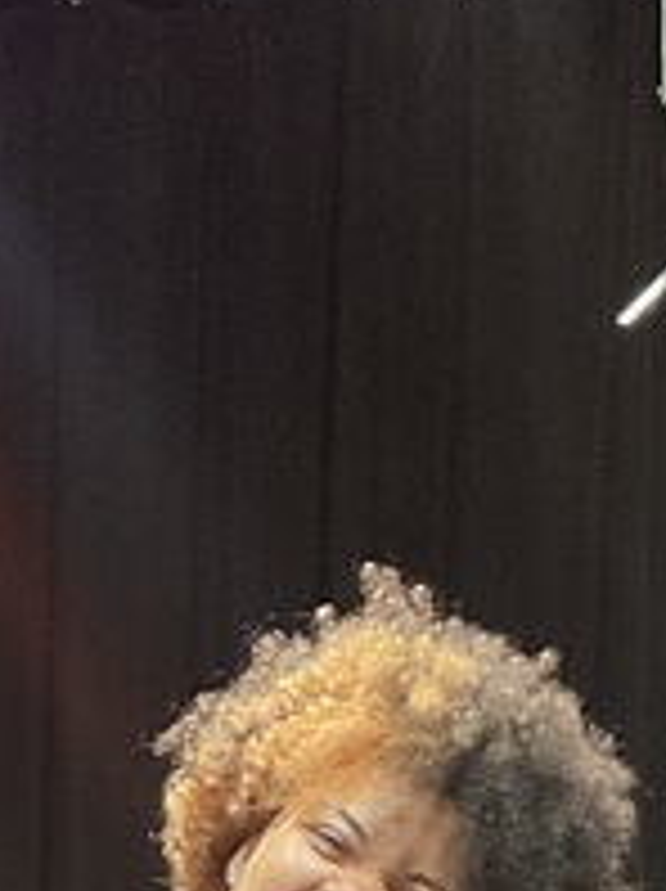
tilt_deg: -5.9
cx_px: 54
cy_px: 1701
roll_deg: +0.4
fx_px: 3856
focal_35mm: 150
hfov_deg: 9.8
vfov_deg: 11.9
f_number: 1.8
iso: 200
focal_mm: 3
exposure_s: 1/60
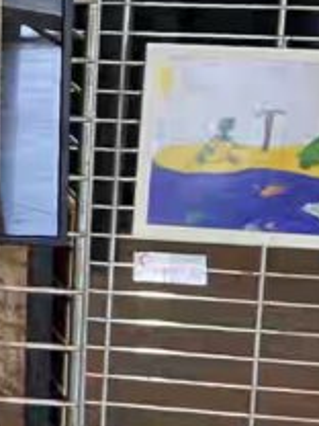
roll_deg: +0.8
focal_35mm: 128
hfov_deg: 10.1
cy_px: 35
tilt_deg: -9.0
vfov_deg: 15.2
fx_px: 1573
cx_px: -458
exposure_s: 1/73
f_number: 1.8
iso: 125
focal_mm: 4.25
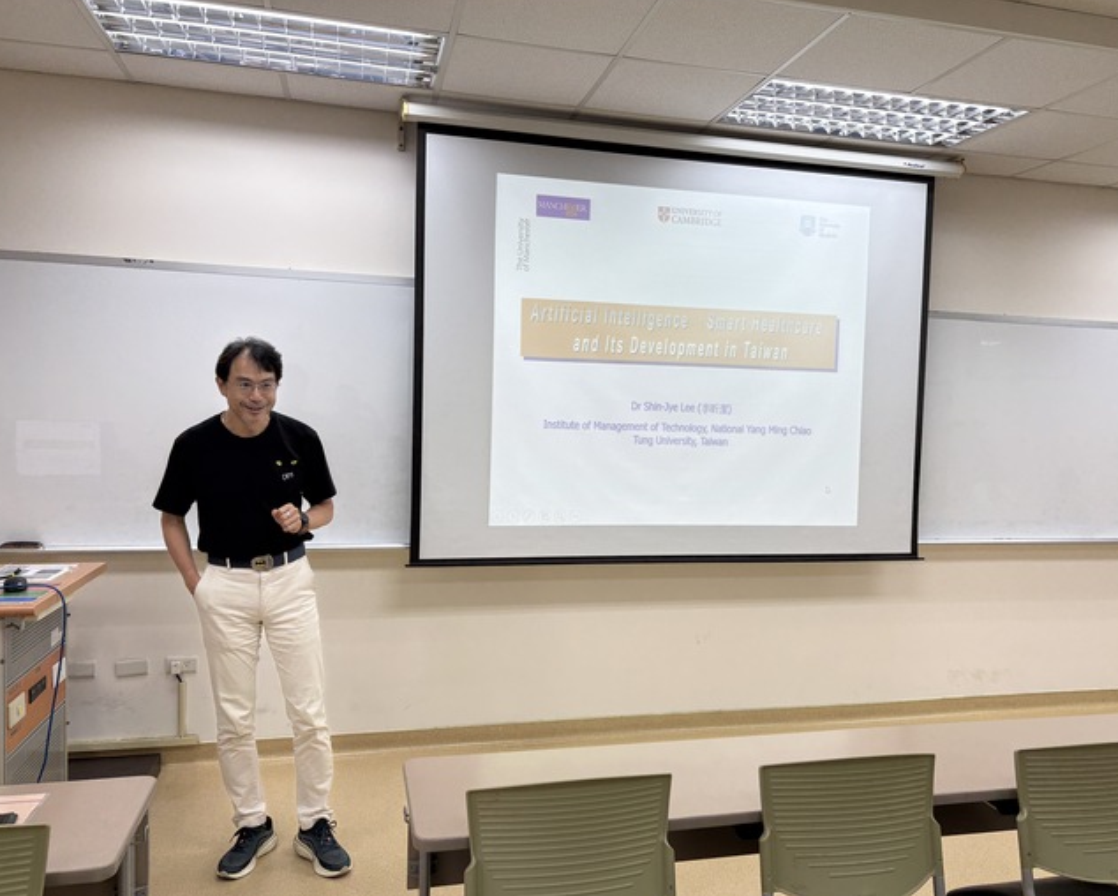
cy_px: 454
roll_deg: -1.4
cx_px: 605
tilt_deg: -2.5
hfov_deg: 62.1
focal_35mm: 28
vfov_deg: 51.6
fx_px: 927
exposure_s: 1/138
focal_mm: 5.96
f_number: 1.6
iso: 40
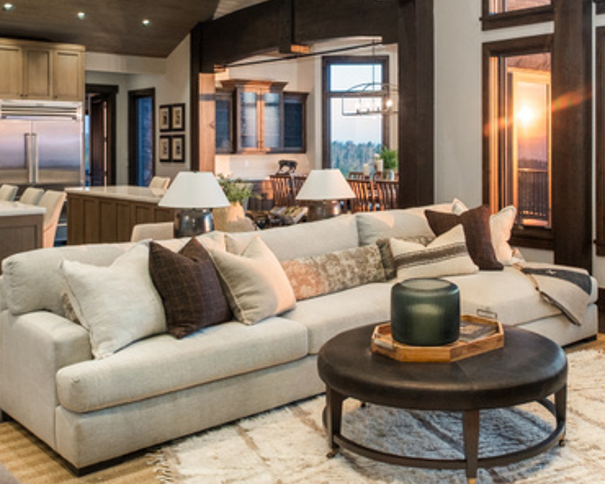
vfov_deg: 37.6
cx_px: 397
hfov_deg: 46.2
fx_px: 698
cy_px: 146
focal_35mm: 39
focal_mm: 10
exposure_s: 1/250
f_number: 4
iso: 400
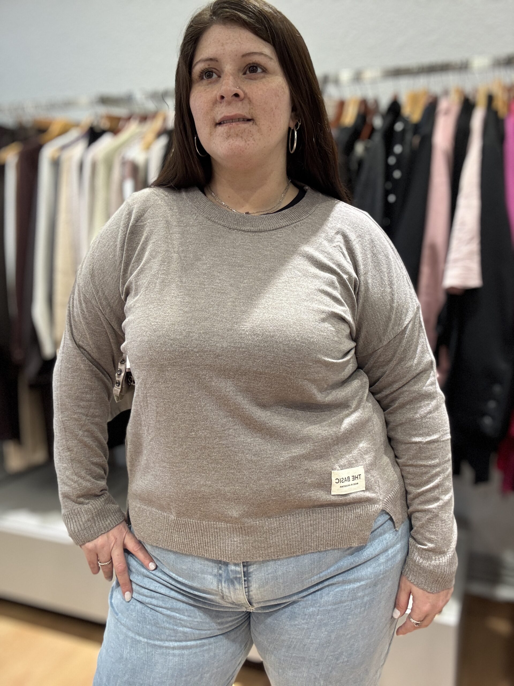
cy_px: 343
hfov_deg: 46.8
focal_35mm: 30
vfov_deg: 60.0
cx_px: 257
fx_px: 594
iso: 125
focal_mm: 2.69
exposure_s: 1/50
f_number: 1.9
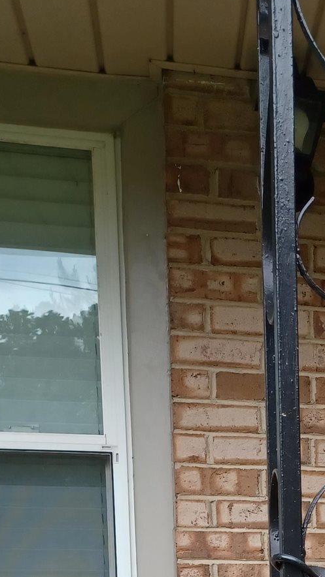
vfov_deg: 26.5
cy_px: 691
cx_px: 455
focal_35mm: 71
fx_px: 1088
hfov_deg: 15.9
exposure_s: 1/100
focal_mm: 4.6
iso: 50
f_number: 1.8
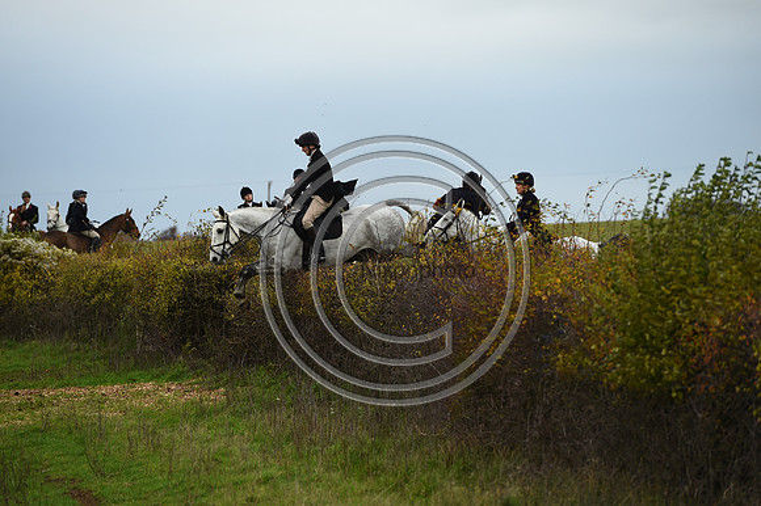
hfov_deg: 10.3
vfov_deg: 6.9
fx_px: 4225
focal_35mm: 200
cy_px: 253
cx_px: 380
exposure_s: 1/1000
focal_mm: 200
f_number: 5
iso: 1100
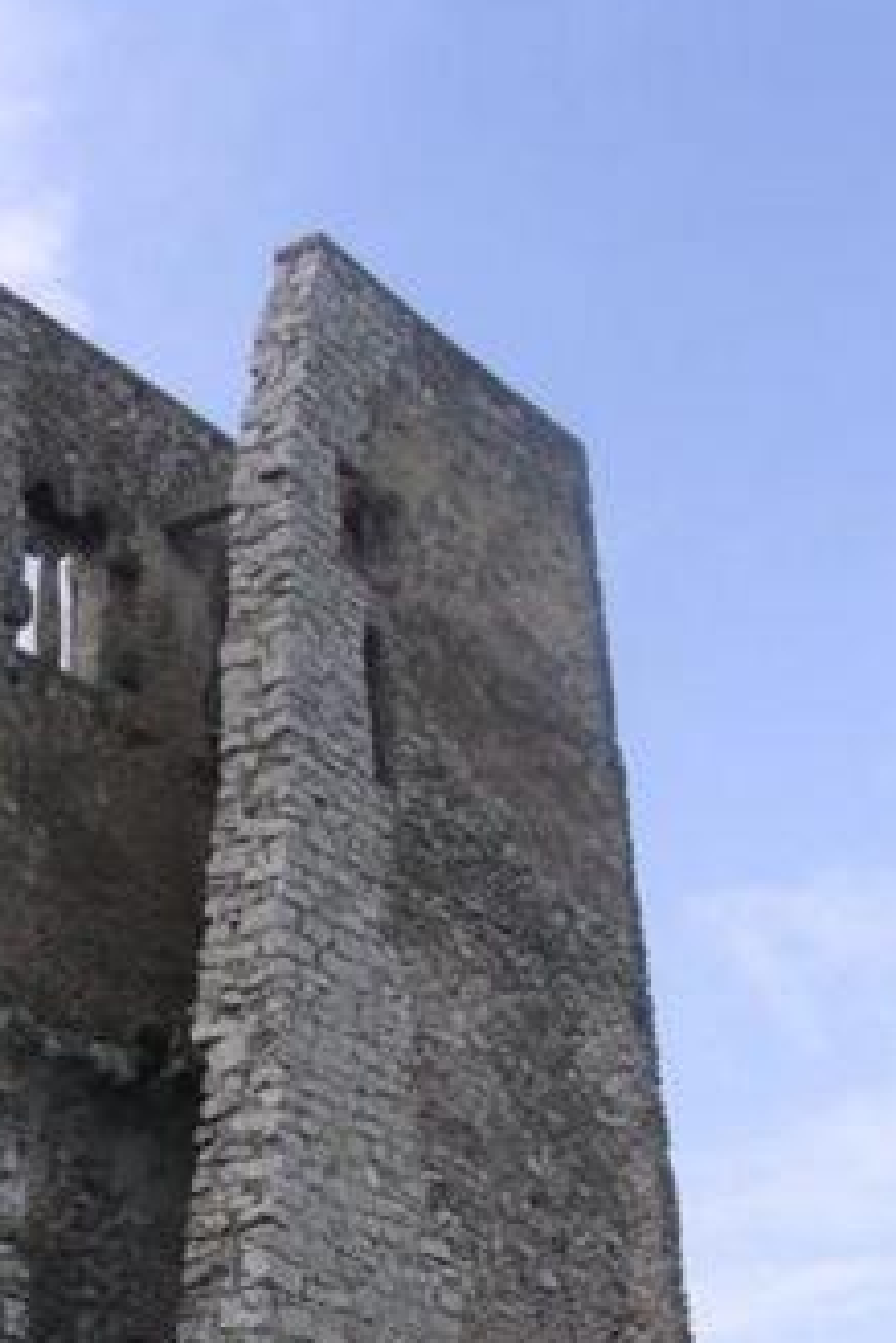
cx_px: 160
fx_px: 2871
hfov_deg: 17.6
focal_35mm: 77
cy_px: 1257
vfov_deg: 25.3
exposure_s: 1/242
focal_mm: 5.8
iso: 100
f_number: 5.6
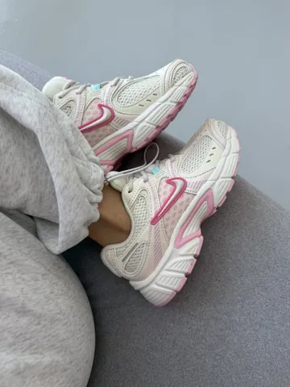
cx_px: 145
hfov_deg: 56.8
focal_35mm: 24
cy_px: 194
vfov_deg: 71.6
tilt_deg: -76.3
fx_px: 268
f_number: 1.78
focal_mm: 6.76
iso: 80
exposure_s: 1/121
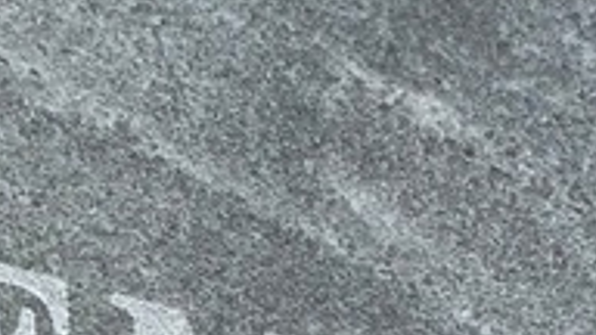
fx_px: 3730
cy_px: 642
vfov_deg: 5.1
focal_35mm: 236
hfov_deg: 9.1
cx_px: 456
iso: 20
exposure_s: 1/307
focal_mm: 6
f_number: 2
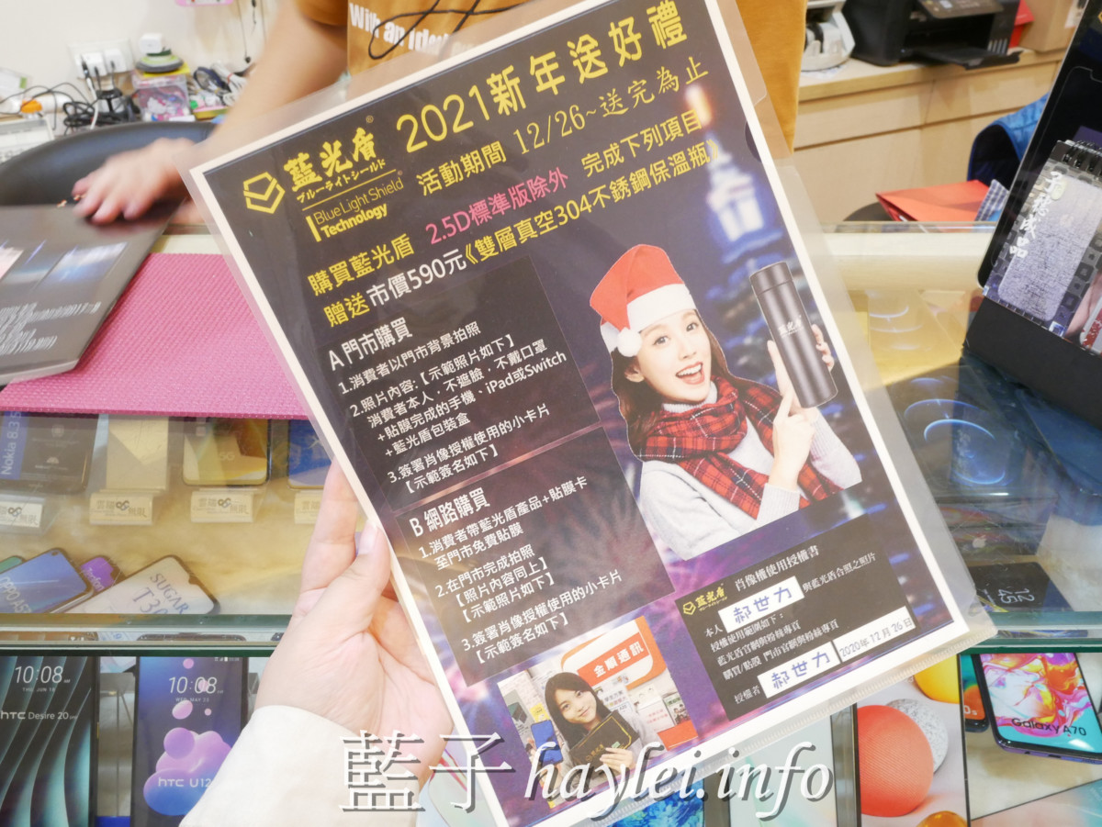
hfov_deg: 59.9
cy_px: 414
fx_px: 955
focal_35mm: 30
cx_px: 551
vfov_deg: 46.8
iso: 1600
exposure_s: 1/13
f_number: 8
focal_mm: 15
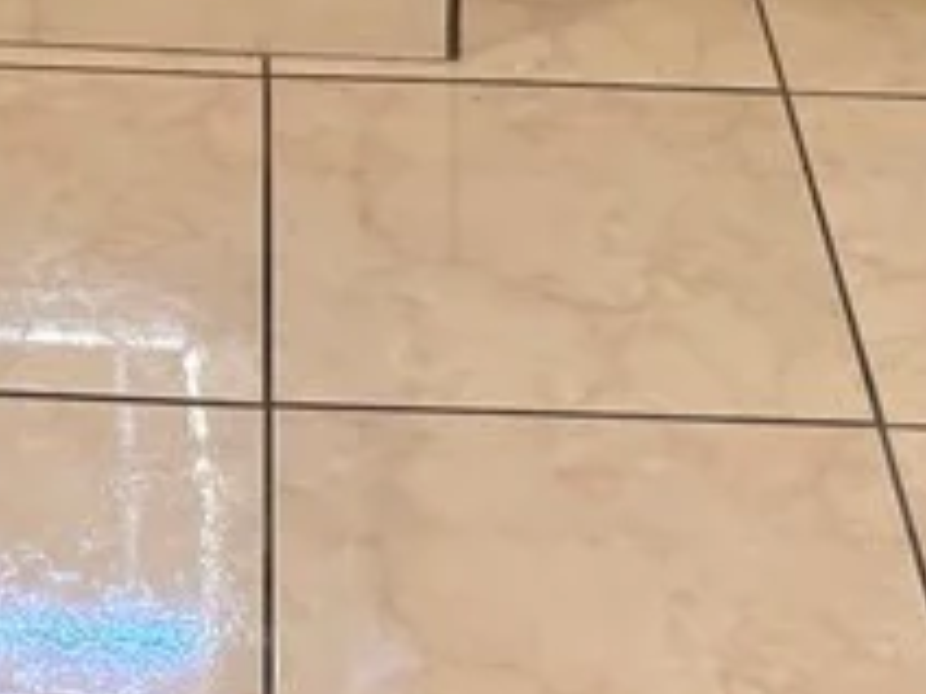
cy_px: -882
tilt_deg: -15.0
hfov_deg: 16.7
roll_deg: +1.3
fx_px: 3103
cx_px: 26
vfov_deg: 11.1
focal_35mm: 116
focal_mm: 6.76
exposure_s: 1/60
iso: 250
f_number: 1.78
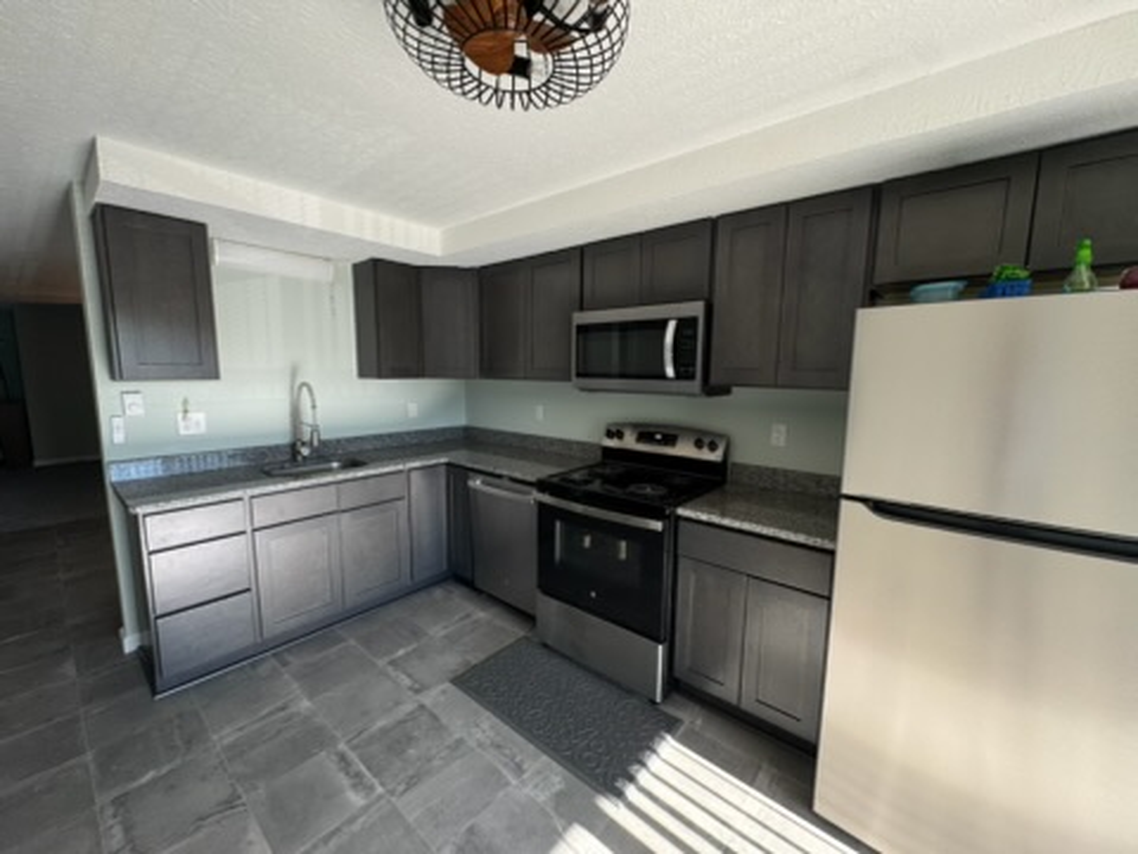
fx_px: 460
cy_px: 427
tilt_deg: -7.9
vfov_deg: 85.7
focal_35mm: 14
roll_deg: -0.4
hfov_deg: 102.1
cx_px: 569
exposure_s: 1/99
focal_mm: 2.22
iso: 64
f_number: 2.2
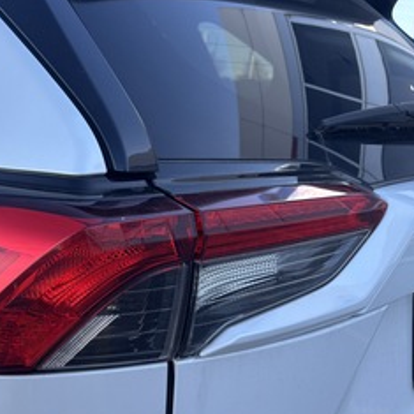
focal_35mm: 41
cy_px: 235
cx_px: 90
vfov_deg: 40.8
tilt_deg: -15.1
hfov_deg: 39.5
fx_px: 555
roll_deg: -5.2
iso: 50
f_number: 1.6
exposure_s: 1/742
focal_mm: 5.96
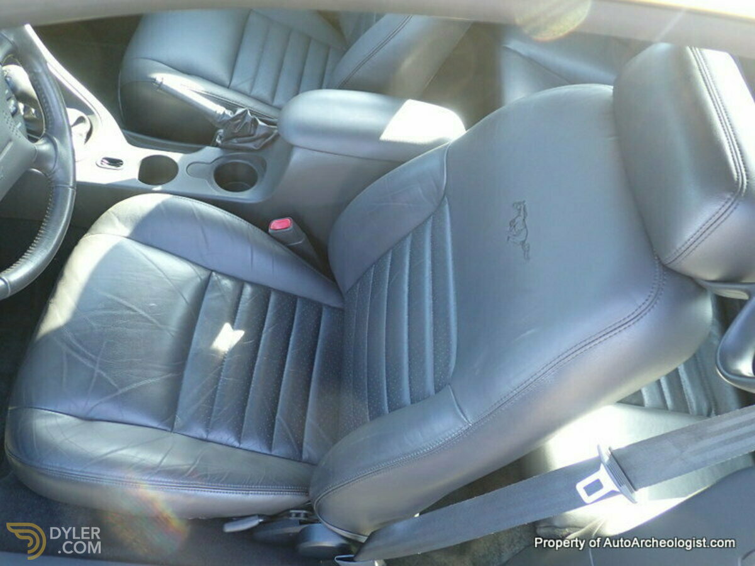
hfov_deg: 60.0
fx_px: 654
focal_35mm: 30
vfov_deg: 46.8
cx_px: 378
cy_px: 283
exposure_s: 1/40
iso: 200
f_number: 2.3
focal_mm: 5.4
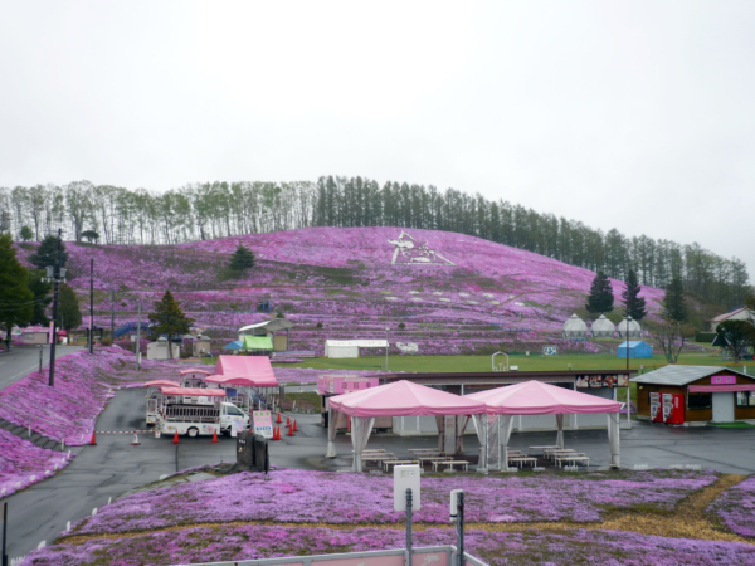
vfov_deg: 39.7
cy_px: 283
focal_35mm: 36
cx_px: 378
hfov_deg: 51.4
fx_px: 785
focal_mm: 6
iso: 100
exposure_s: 1/320
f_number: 2.9
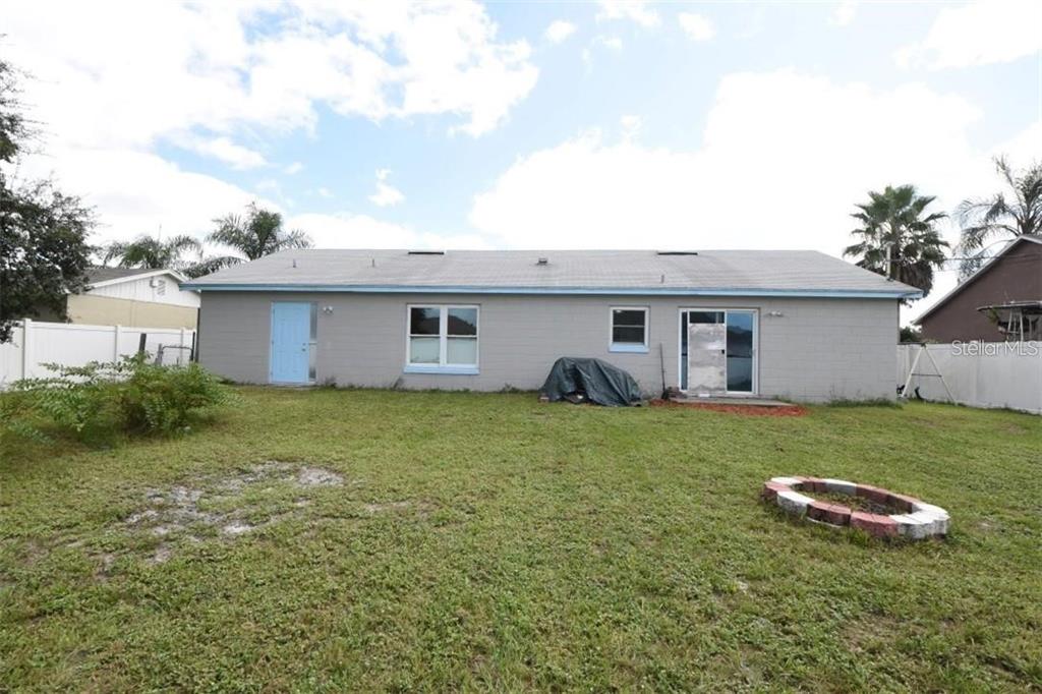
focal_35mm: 15
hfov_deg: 100.4
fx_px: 434
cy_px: 347
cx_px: 521
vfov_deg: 77.3
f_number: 11
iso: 800
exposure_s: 1/500
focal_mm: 10
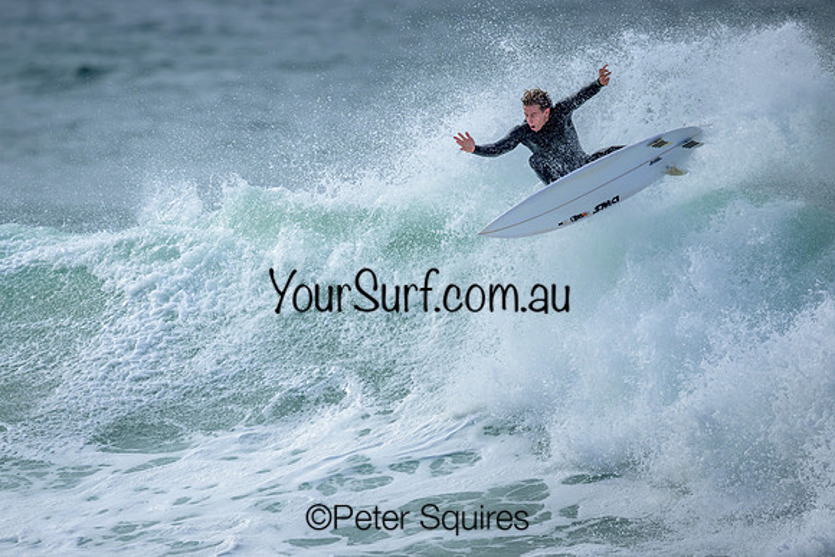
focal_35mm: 928
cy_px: 256
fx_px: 21525
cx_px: 363
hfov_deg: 2.2
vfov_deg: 1.5
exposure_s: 1/2000
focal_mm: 800
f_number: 6.3
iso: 160
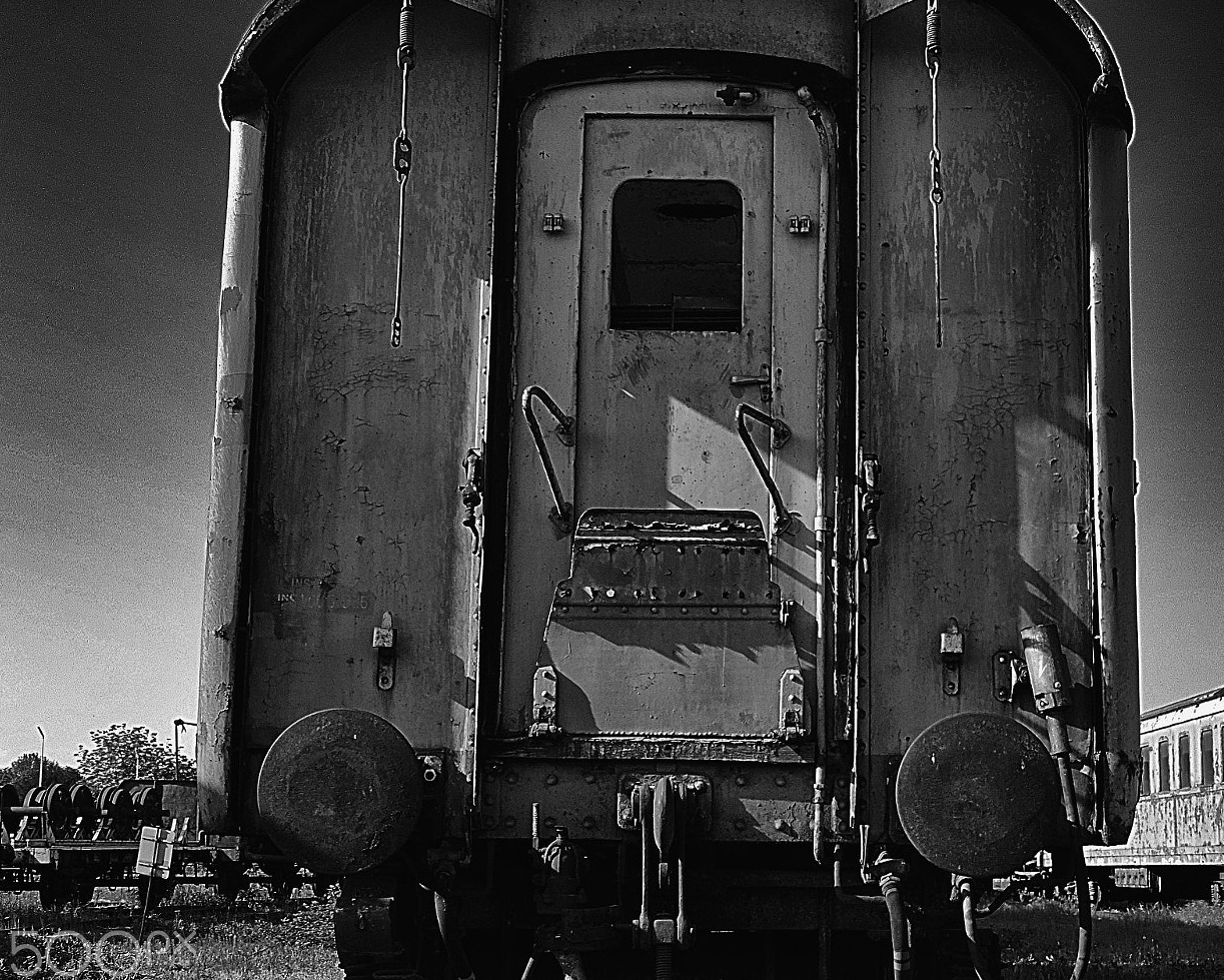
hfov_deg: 31.3
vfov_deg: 25.4
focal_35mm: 60
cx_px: 749
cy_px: 484
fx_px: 2174
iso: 80
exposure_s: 1/400
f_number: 3.5
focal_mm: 8.3
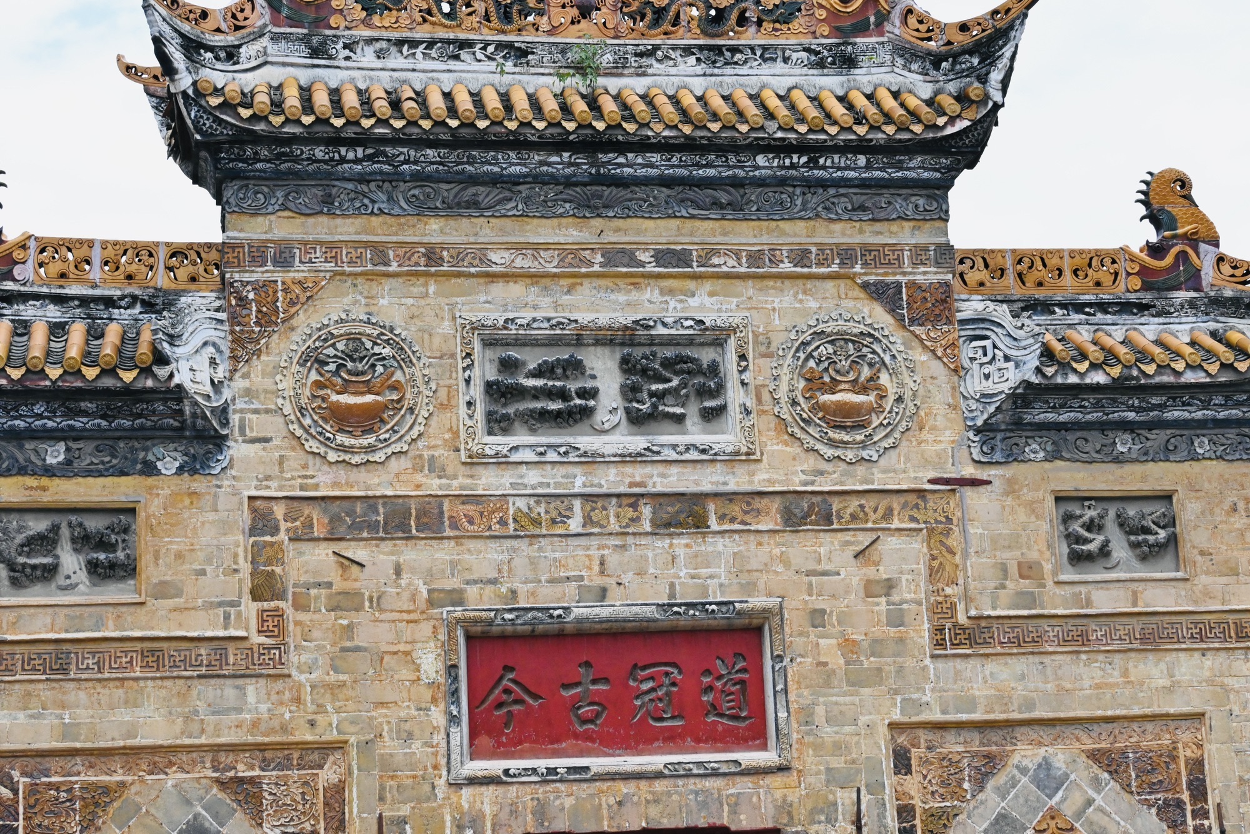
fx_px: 2604
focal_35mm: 75
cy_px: 417
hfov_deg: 27.0
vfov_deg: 18.2
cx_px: 625
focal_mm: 50
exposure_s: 1/4000
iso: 2000
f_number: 7.1
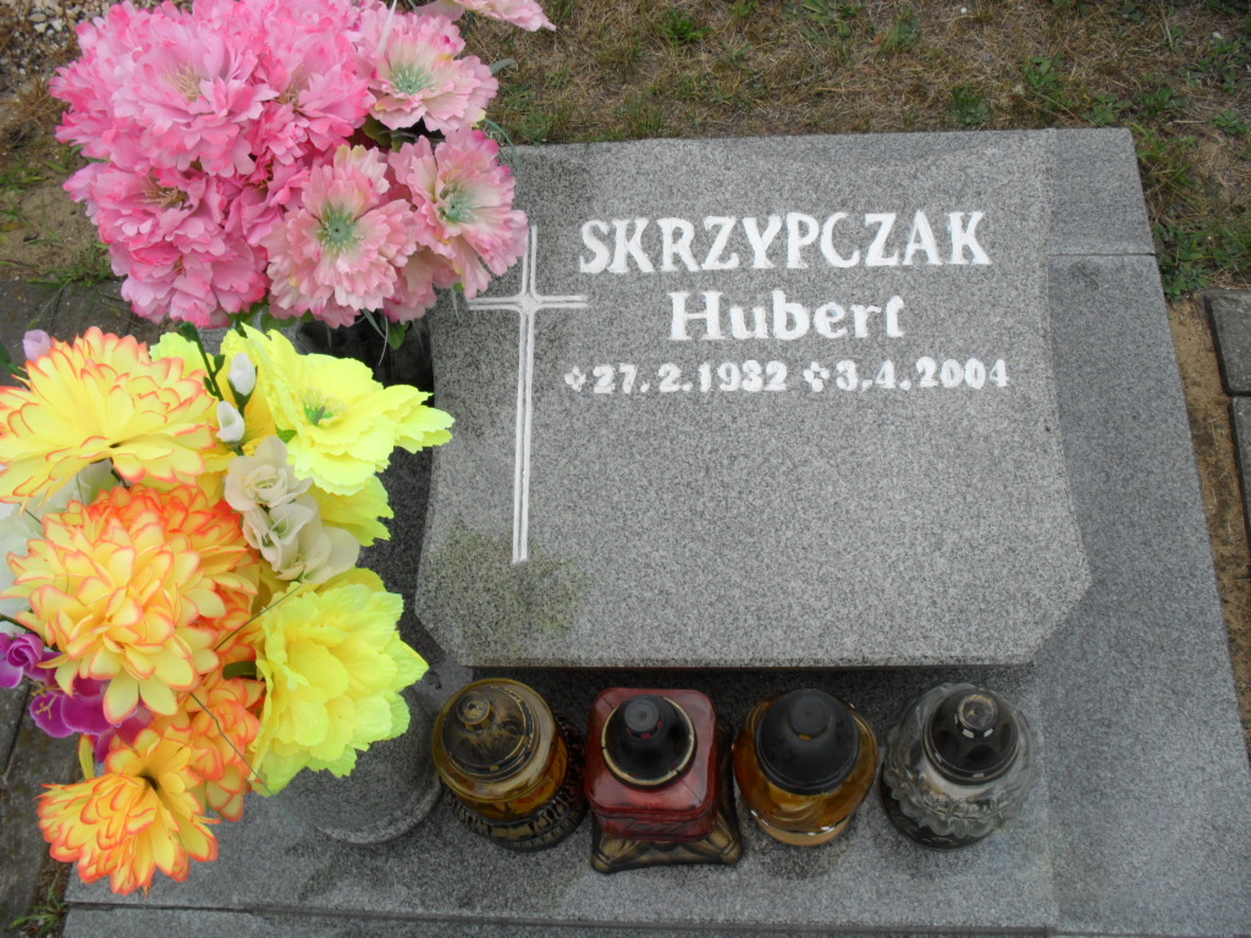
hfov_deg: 52.6
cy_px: 469
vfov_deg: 40.7
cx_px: 626
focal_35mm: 35
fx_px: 1265
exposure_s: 1/125
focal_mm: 6.3
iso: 100
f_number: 8.4
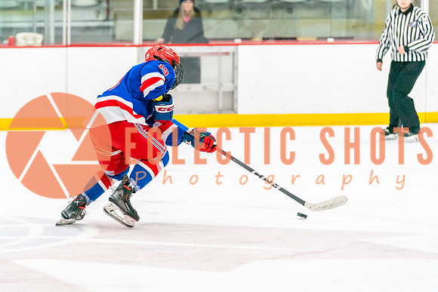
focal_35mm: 190
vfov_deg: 7.2
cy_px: 171
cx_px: 166
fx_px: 2313
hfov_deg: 10.8
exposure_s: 1/1250
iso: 3200
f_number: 2.8
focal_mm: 133
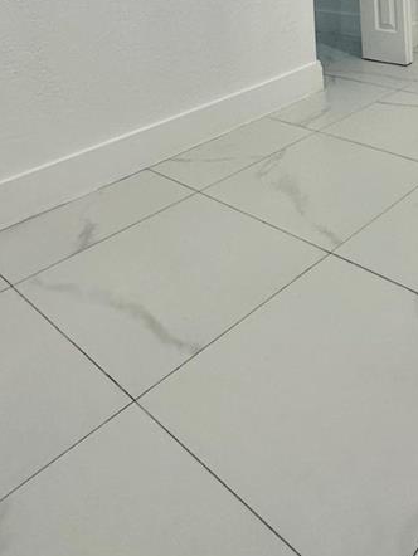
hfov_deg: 36.3
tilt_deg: -2.9
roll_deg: +2.5
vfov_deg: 38.7
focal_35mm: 38
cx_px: 344
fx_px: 611
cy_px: -79
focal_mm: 2.22
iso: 160
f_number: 2.2
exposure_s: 1/120
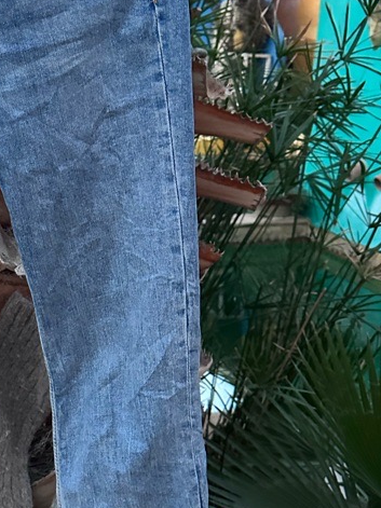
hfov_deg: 26.8
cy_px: 249
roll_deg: -0.3
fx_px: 749
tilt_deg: -13.6
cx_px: -9
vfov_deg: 37.5
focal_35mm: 51
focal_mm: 6.86
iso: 1000
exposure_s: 1/38
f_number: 1.78
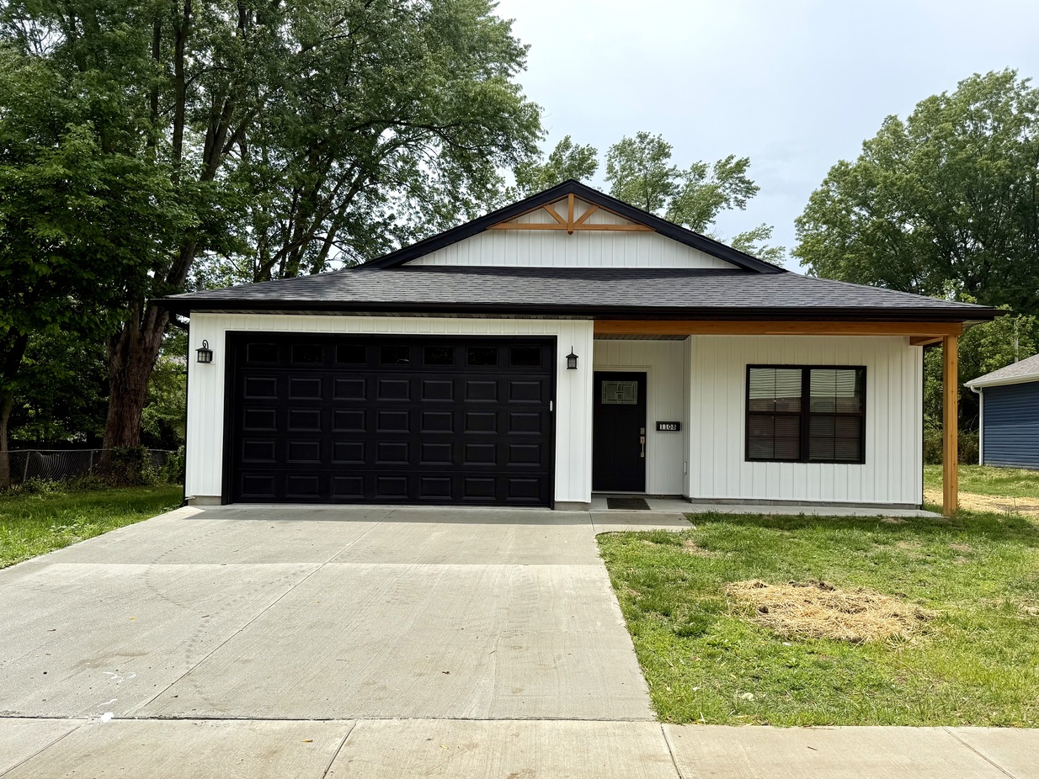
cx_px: 532
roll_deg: -0.9
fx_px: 841
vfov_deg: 49.7
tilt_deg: +2.0
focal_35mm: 28
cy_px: 411
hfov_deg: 63.4
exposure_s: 1/5714
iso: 80
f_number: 1.78
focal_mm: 6.76
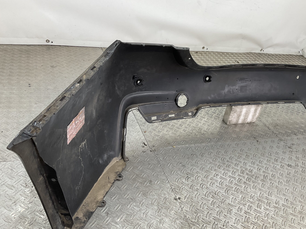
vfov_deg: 42.9
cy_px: 126
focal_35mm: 33
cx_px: 164
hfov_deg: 55.3
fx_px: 292
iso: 25
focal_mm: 3
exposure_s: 1/100
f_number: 1.8
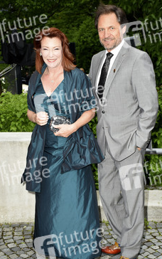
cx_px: 91
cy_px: 138
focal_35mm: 57
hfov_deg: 22.8
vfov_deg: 35.6
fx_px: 402
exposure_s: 1/60
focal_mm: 34
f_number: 5.6
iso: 400
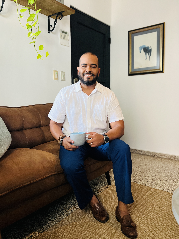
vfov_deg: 61.7
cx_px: 91
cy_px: 117
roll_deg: +0.2
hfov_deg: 48.2
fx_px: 200
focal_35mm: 29
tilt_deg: -5.4
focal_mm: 5.7
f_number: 1.5
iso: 400
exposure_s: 1/60
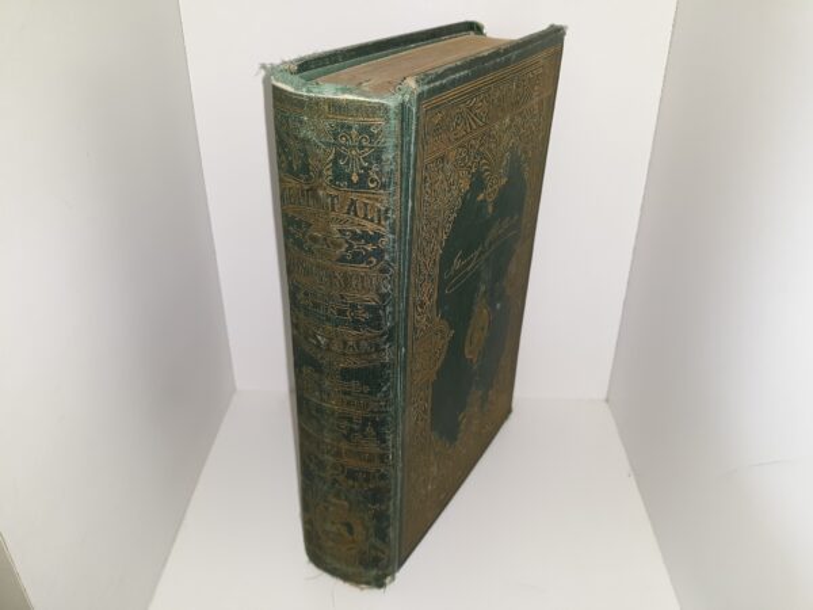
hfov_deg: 63.4
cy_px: 305
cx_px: 406
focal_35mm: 28
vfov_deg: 49.7
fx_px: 658
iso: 50
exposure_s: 1/120
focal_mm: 3.7
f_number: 1.7
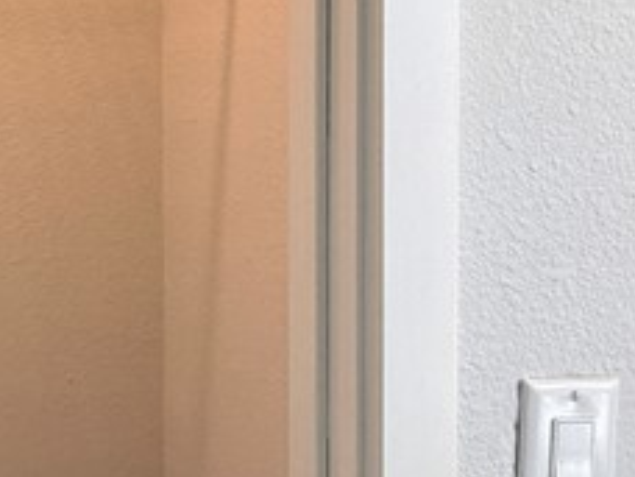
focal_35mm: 63
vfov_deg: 23.3
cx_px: 42
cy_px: 192
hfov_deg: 29.2
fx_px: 1156
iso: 200
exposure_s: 1/120
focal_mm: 2.22
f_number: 2.2
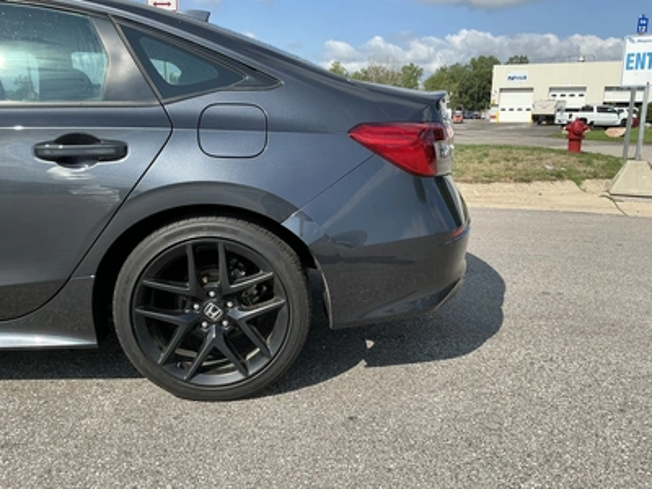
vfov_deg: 49.7
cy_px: 244
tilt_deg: -12.3
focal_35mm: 28
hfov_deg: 63.4
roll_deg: +0.4
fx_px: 527
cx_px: 326
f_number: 1.8
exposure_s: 1/1377
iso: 25
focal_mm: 3
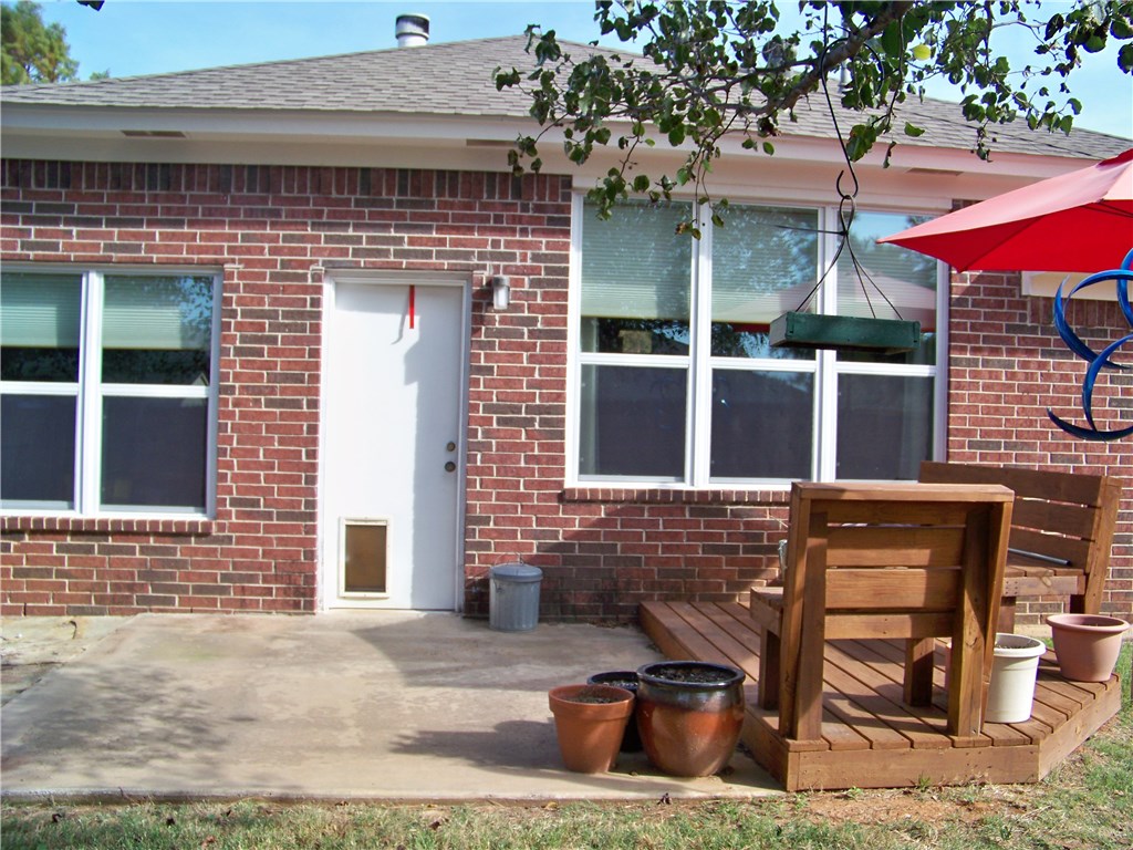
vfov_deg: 42.9
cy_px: 425
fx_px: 1080
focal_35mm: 33
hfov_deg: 55.4
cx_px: 566
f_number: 2.8
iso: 64
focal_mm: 5.85
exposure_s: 1/400
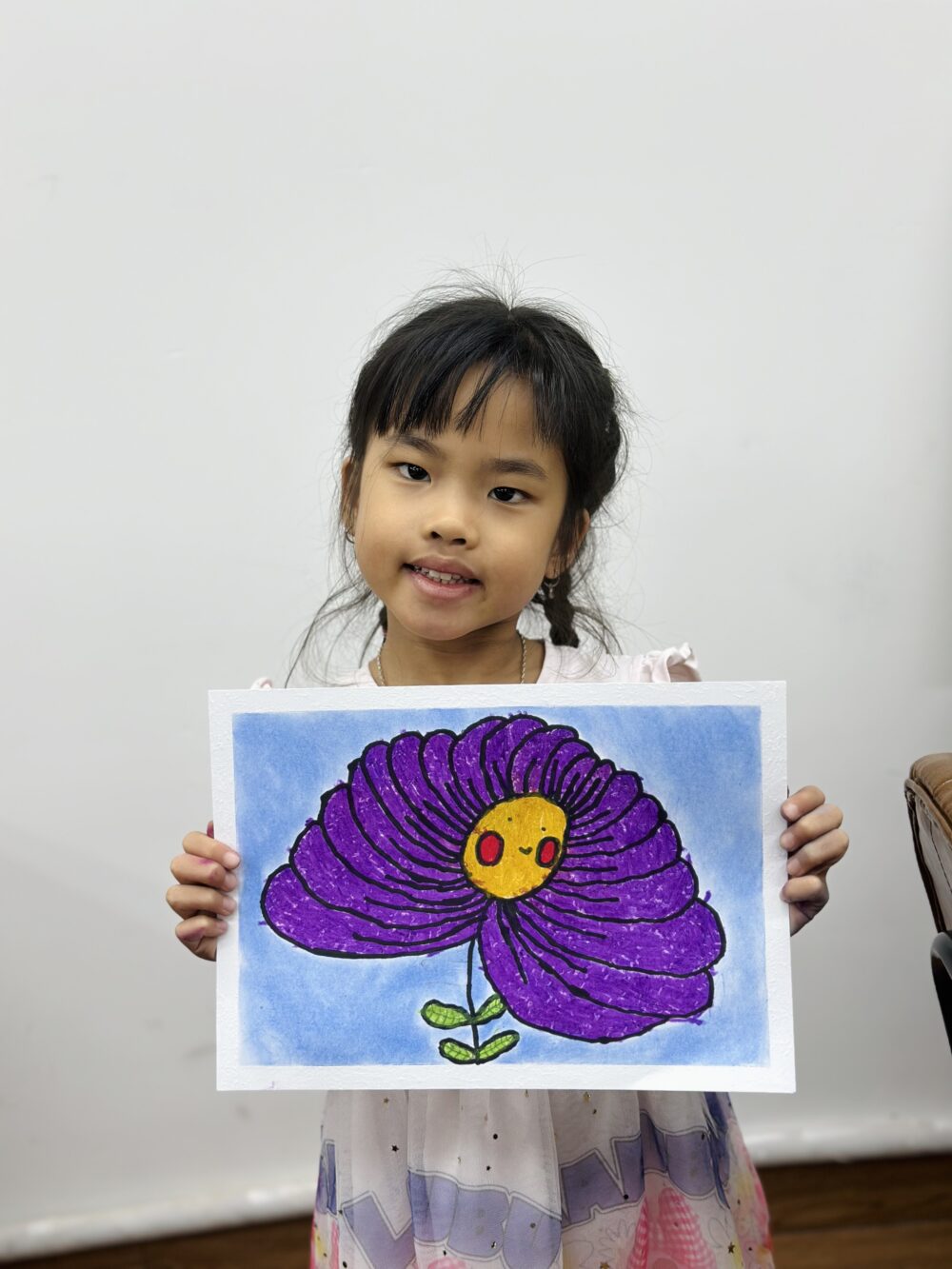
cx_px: 476
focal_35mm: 48
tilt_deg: -18.0
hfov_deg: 30.3
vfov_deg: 39.7
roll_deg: +4.2
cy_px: 634
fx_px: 1760
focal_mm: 6.86
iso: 80
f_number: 1.78
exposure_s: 1/284
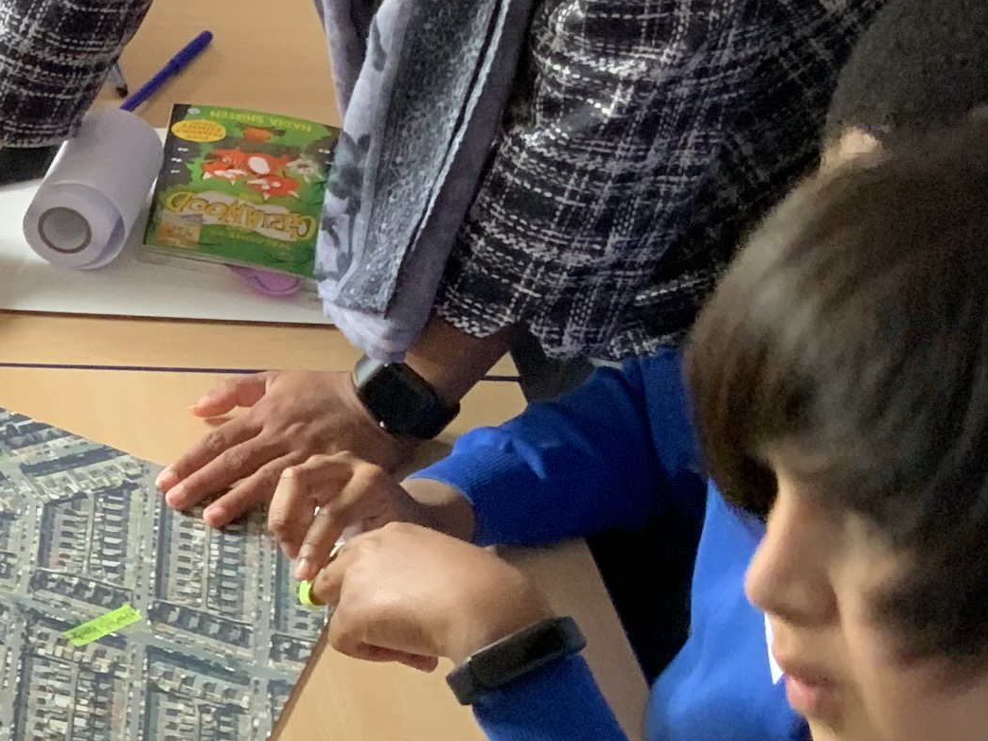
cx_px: -532
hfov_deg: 16.0
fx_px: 3197
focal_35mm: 112
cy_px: 343
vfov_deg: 13.2
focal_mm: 3
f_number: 1.8
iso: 125
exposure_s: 1/60
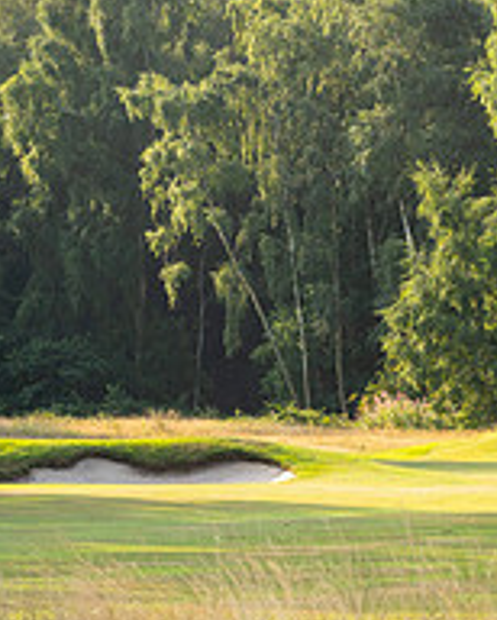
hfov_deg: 6.0
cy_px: 283
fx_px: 4681
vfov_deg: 7.6
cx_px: 923
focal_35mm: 255
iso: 250
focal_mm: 90
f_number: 9
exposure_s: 1/250
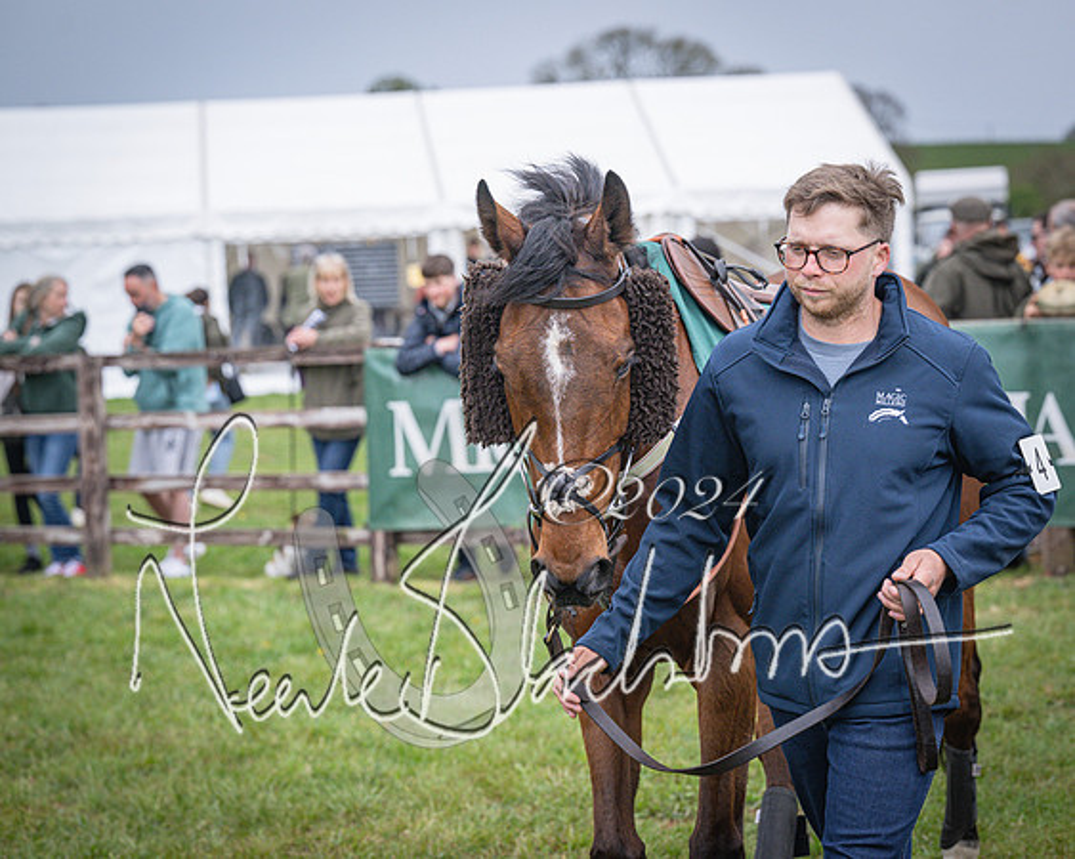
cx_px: 645
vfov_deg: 14.7
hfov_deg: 18.3
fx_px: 3331
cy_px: 430
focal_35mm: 105
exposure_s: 1/4000
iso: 800
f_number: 4.5
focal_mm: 93
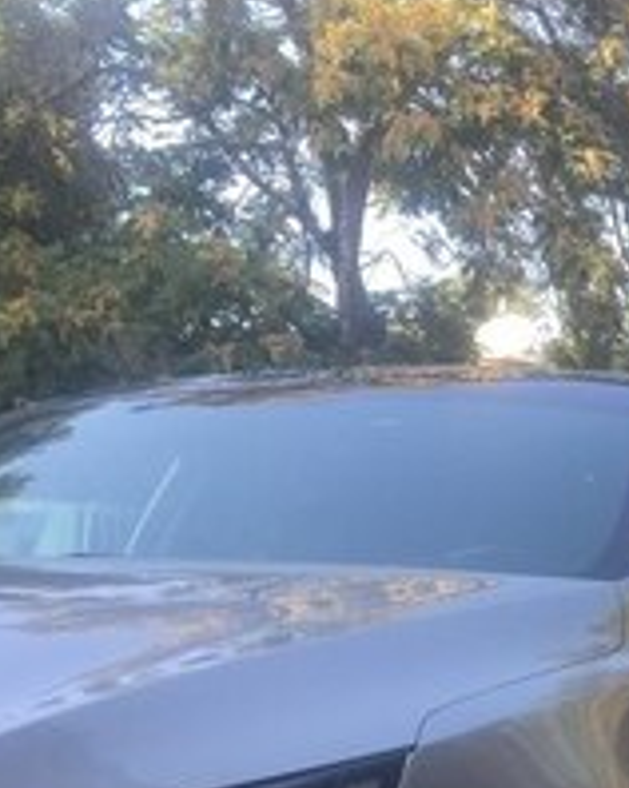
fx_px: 1655
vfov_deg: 24.2
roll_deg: -2.1
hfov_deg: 20.6
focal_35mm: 71
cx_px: 665
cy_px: 959
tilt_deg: -13.1
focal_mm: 4.15
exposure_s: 1/314
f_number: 2.2
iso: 32
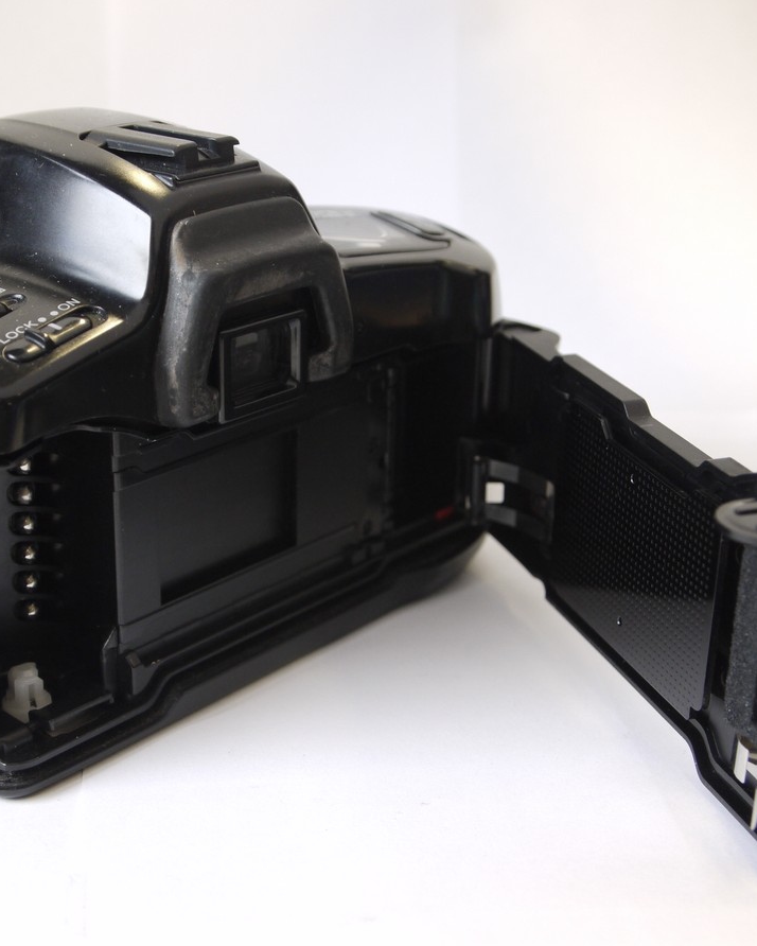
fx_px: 1764
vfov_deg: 30.0
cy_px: 475
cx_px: 303
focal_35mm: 63
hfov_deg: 24.2
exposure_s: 1/30
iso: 320
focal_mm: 24
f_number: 4.3
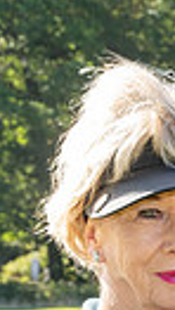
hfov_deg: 4.1
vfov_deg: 7.4
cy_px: 477
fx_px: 2360
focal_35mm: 287
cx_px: 601
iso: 200
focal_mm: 55
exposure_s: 1/80
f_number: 10
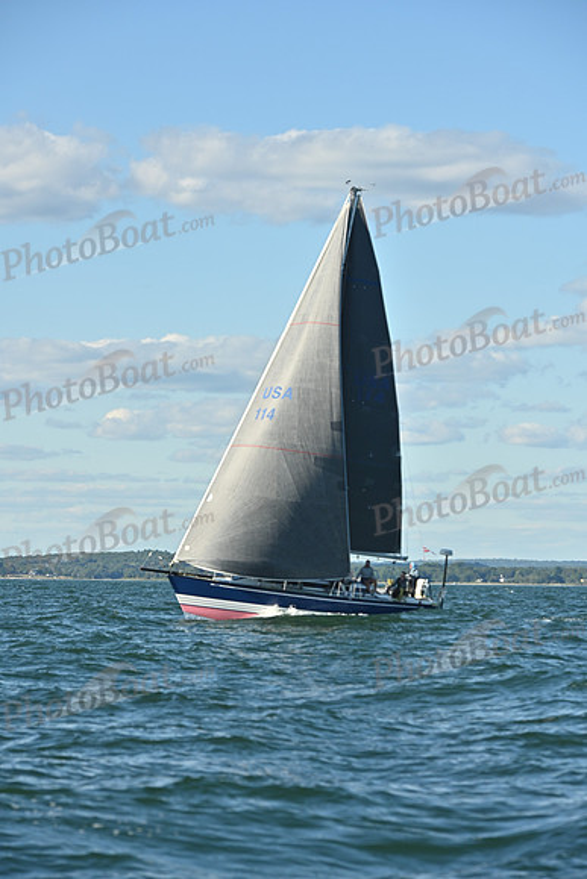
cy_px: 440
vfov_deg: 14.7
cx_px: 294
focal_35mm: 140
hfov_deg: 9.8
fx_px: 3422
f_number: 8
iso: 320
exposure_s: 1/1250
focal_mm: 140
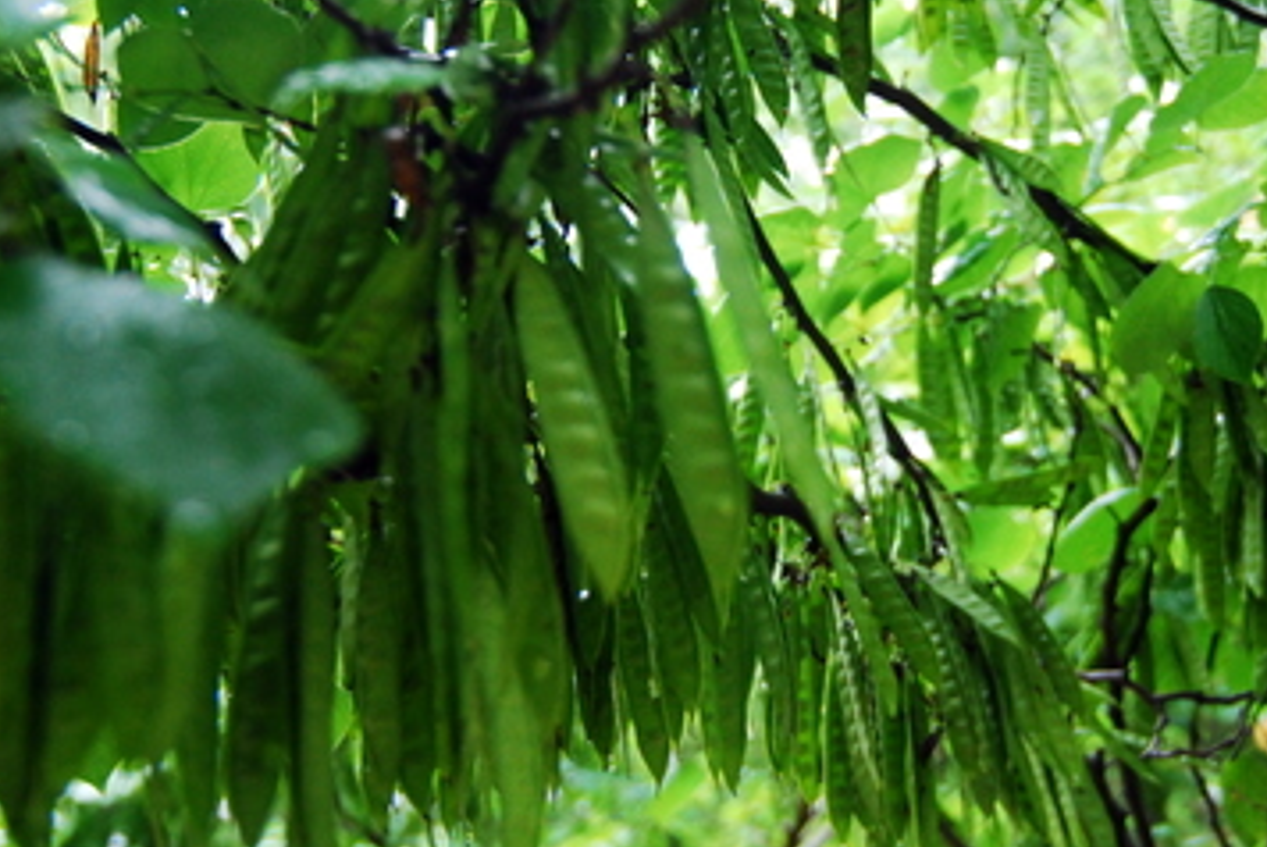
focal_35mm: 59
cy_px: 386
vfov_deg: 23.0
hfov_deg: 33.6
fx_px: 2078
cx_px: 840
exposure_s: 1/30
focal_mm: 28
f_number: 4.5
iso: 800
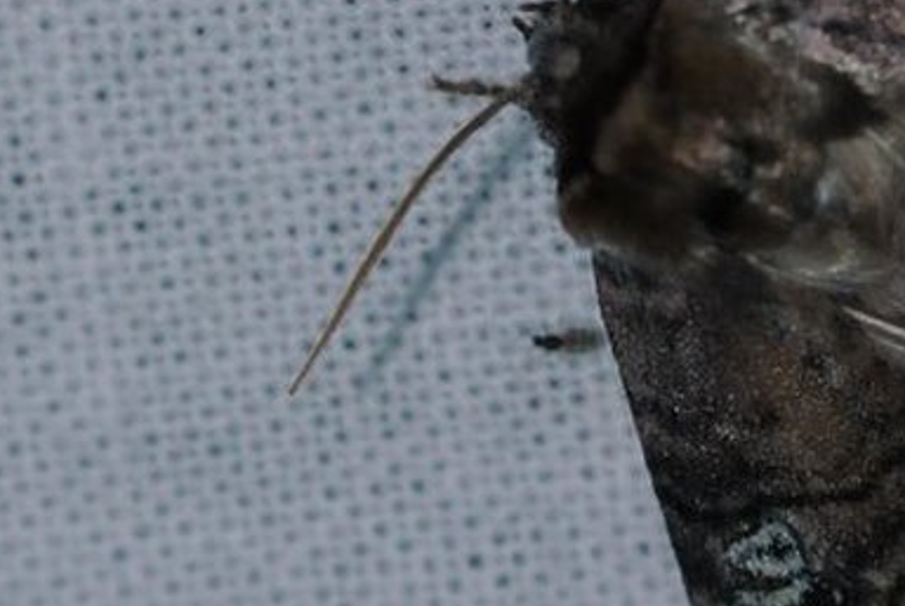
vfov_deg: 3.5
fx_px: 9872
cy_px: 233
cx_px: 909
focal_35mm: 392
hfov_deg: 5.2
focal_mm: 105
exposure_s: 1/30
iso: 1000
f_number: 9
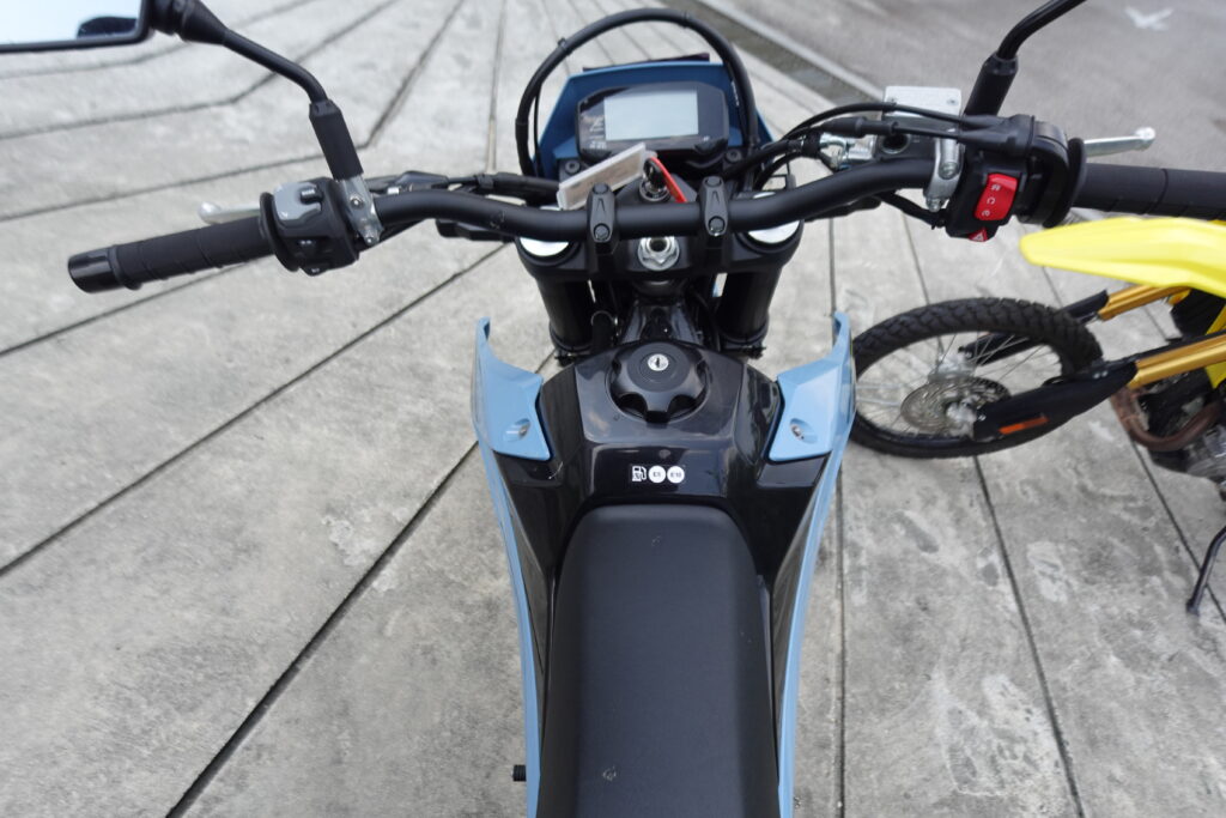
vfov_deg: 67.4
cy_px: 409
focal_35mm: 18
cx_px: 613
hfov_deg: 90.0
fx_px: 613
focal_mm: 6.9
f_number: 1.8
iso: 125
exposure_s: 1/1250
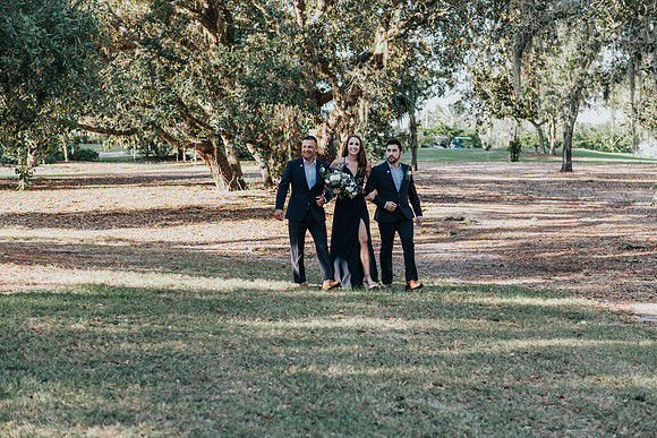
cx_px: 328
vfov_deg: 19.5
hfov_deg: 28.8
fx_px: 1278
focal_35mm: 70
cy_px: 219
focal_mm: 70
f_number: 4
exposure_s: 1/125
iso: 100
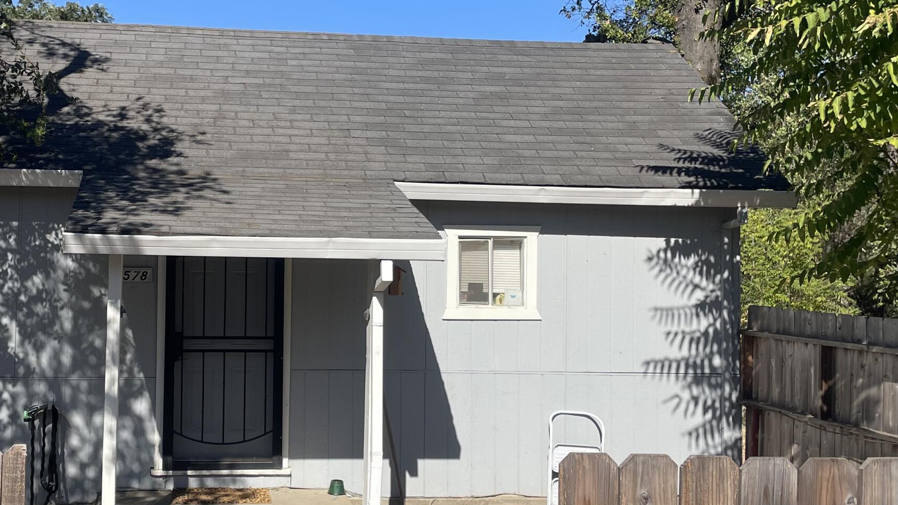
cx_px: 308
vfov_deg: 23.9
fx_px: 1190
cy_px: 252
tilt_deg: -0.1
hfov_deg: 40.9
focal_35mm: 50
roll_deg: -1.5
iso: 32
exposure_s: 1/3300
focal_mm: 4.2
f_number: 1.6
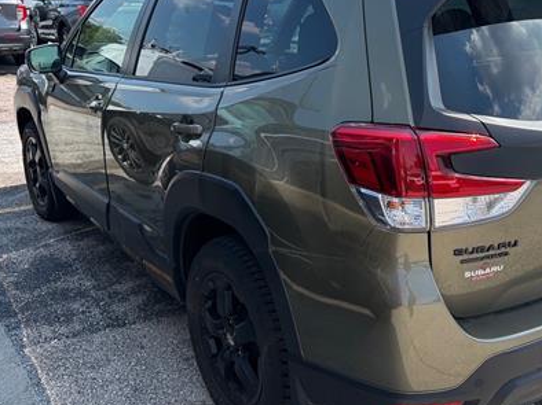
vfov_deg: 36.4
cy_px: 137
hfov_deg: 47.4
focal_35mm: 39
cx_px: 345
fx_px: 610
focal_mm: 6.76
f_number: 1.78
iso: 100
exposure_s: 1/2907
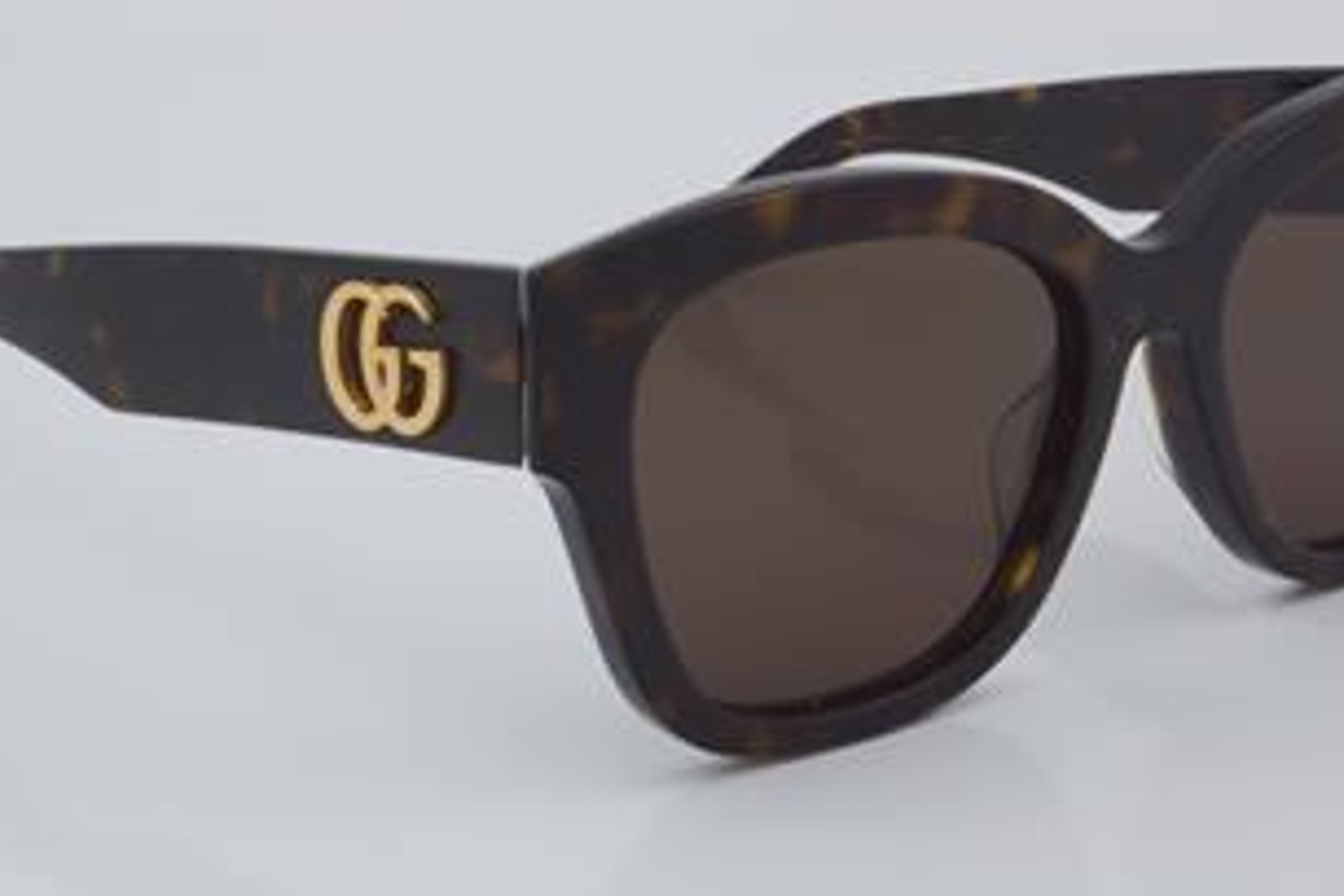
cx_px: 720
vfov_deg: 14.0
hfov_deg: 20.8
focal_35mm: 98
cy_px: 404
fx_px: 3658
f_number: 32
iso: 100
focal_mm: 50
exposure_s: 1/4
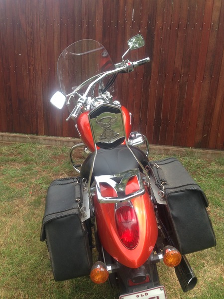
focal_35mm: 33
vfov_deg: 55.4
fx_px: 285
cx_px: 112
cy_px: 150
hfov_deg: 42.9
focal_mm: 4.12
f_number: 2.4
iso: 50
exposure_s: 1/433
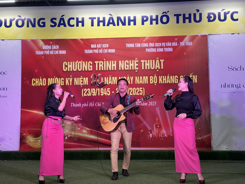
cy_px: 92
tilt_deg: +4.8
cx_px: 122
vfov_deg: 30.3
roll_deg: +0.8
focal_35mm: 48
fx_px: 340
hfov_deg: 39.7
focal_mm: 6.86
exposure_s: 1/100
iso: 64
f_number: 1.78
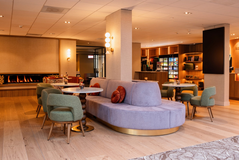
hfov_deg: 58.7
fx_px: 212
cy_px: 80
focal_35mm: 32
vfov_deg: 41.1
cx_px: 120
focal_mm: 21.5
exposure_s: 1
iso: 200
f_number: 11
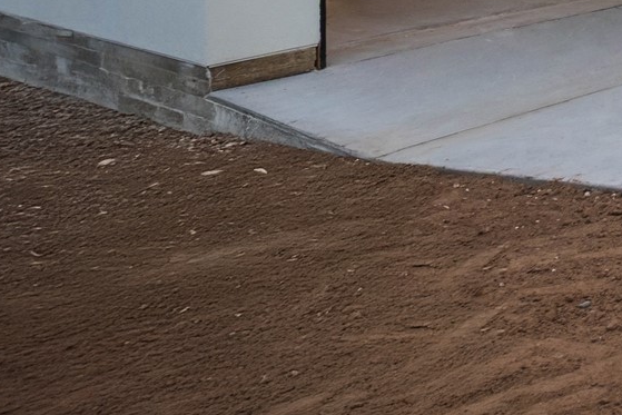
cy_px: -257
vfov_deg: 17.8
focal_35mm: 66
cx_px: 964
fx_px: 1141
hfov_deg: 23.5
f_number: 4
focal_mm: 11.5
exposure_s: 1/160
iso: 160
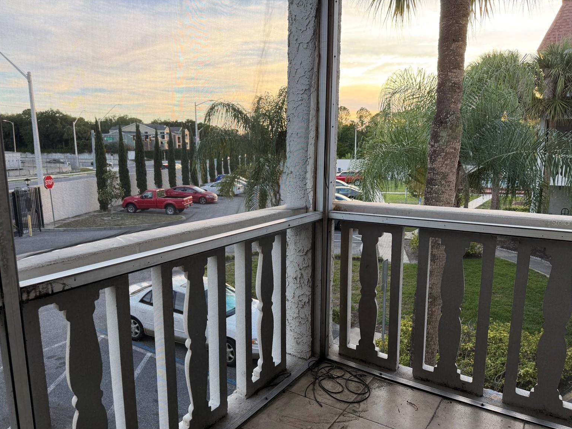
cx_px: 289
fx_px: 413
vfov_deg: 54.9
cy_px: 222
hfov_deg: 69.4
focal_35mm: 25
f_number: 1.78
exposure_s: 1/203
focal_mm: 6.76
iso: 80
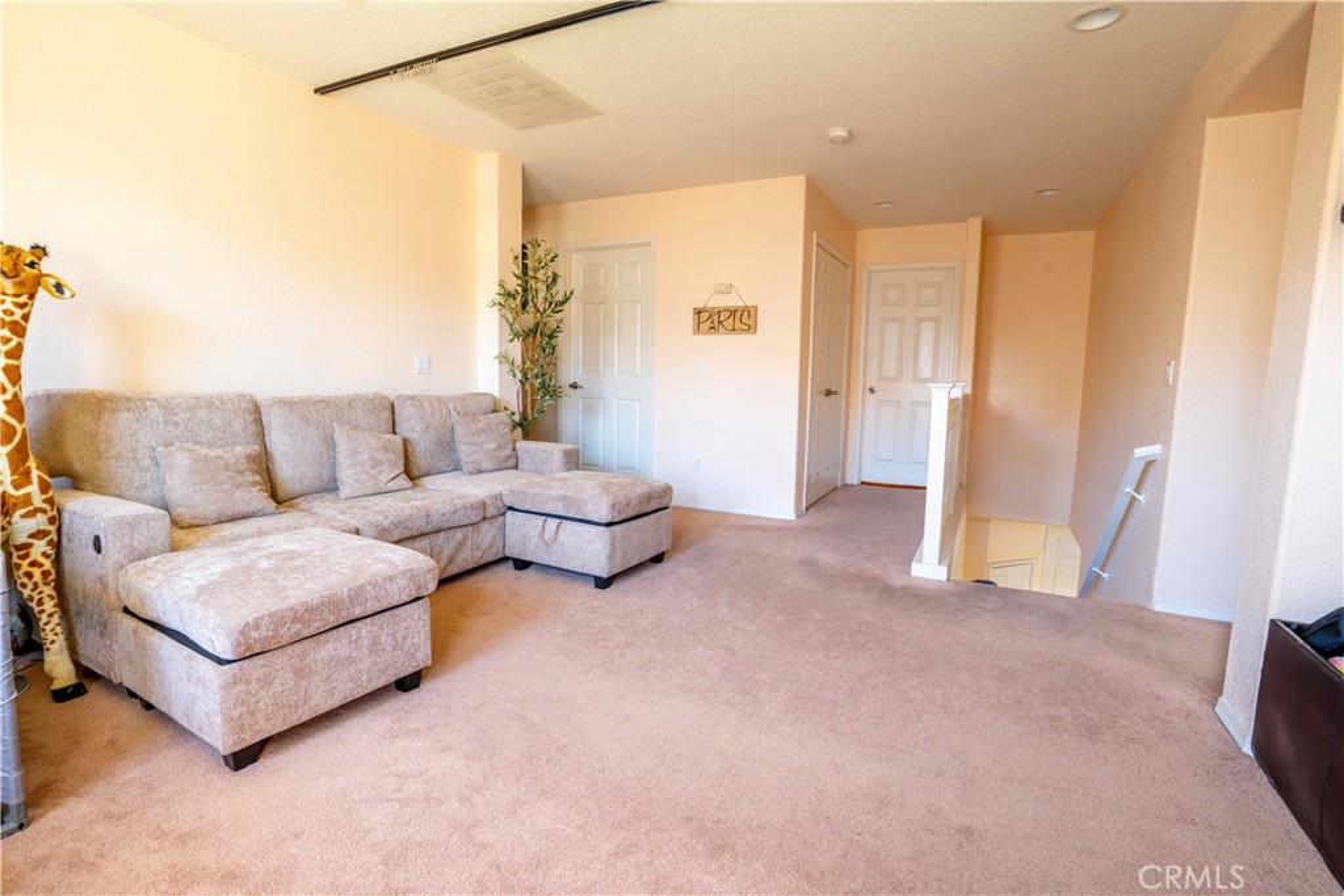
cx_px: 672
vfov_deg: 70.5
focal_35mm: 17
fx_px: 635
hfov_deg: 93.3
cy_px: 448
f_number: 9
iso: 500
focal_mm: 17
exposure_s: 1/6
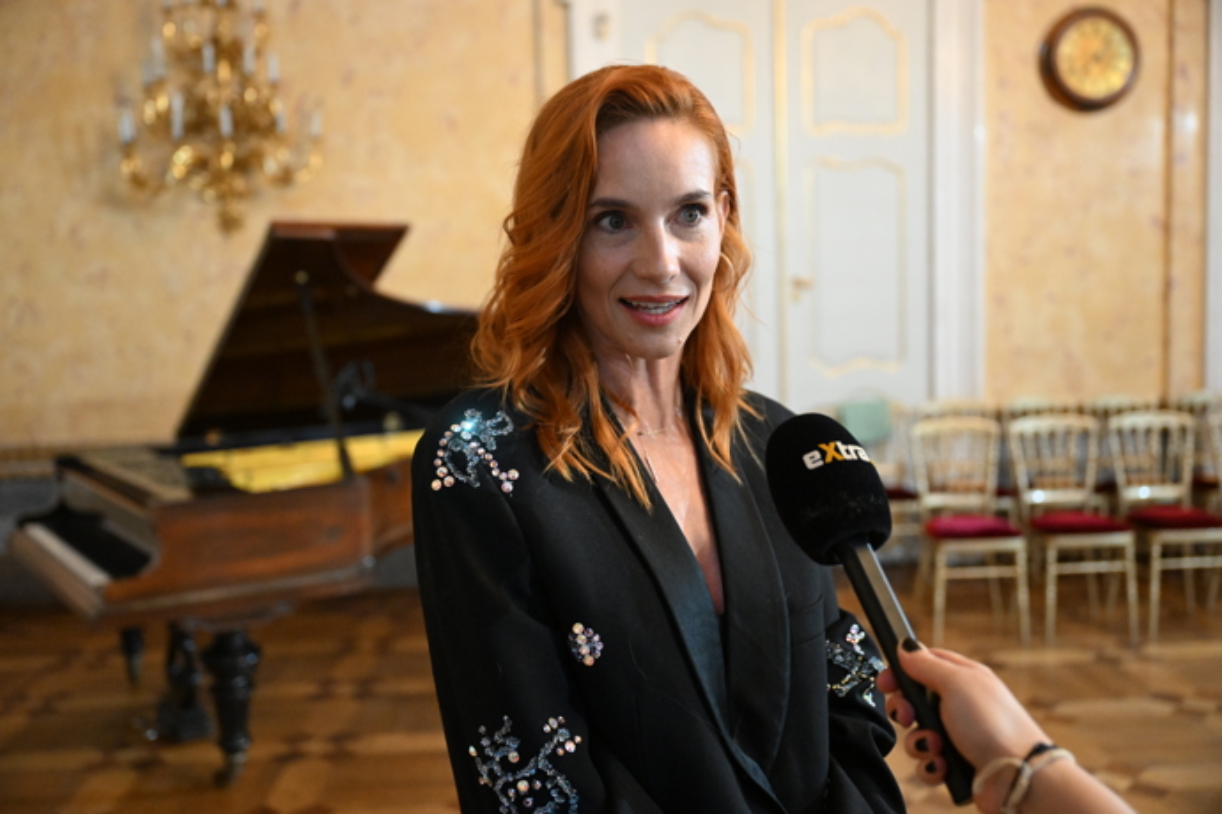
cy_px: 407
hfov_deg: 53.1
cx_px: 611
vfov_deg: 36.9
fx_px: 1222
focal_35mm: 36
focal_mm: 36
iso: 6400
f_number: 2.8
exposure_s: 1/400
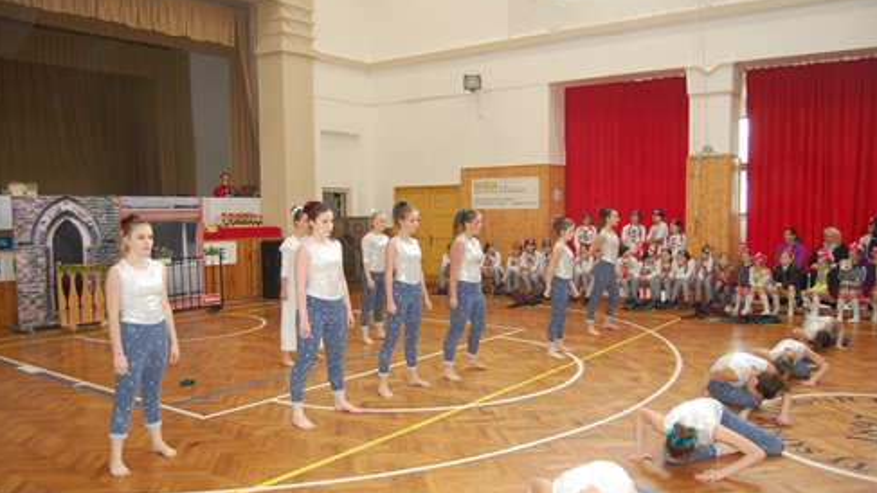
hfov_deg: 66.1
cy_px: 277
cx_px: 439
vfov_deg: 40.1
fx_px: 674
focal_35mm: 29
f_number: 3.5
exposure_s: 1/60
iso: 400
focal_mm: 18
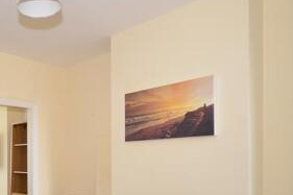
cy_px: 158
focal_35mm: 35
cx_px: 58
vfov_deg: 36.4
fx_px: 285
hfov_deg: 51.1
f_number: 5
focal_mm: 10
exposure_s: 1/20
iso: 200
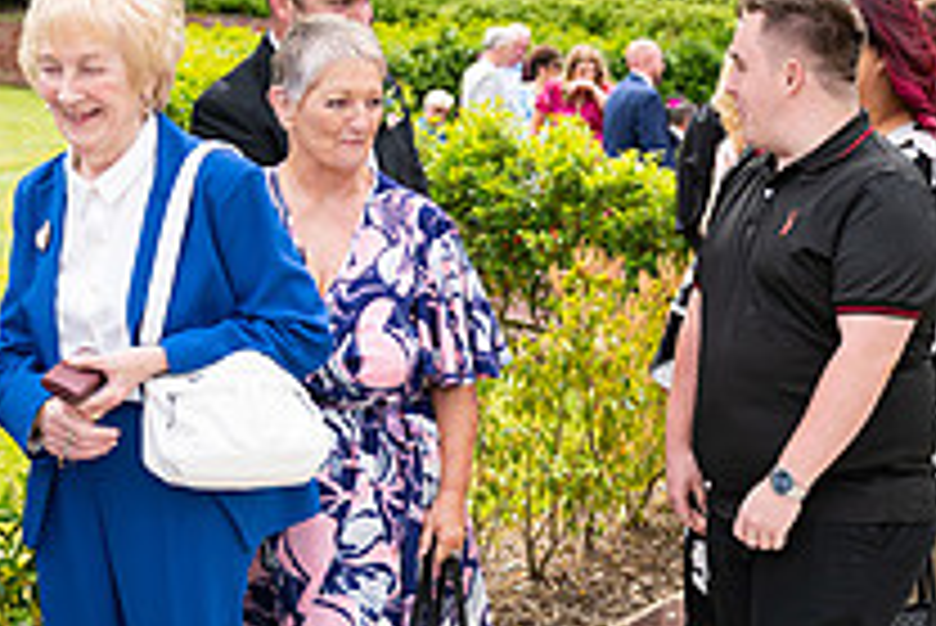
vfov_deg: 16.9
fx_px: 2107
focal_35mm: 81
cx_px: 711
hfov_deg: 24.7
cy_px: 390
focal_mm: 29
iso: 250
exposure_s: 1/1600
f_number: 3.5
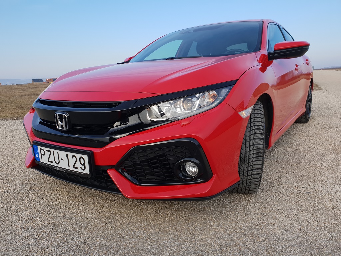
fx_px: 256
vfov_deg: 53.1
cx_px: 170
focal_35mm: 26
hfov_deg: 67.3
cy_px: 128
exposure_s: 1/650
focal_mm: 4.3
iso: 50
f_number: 2.4
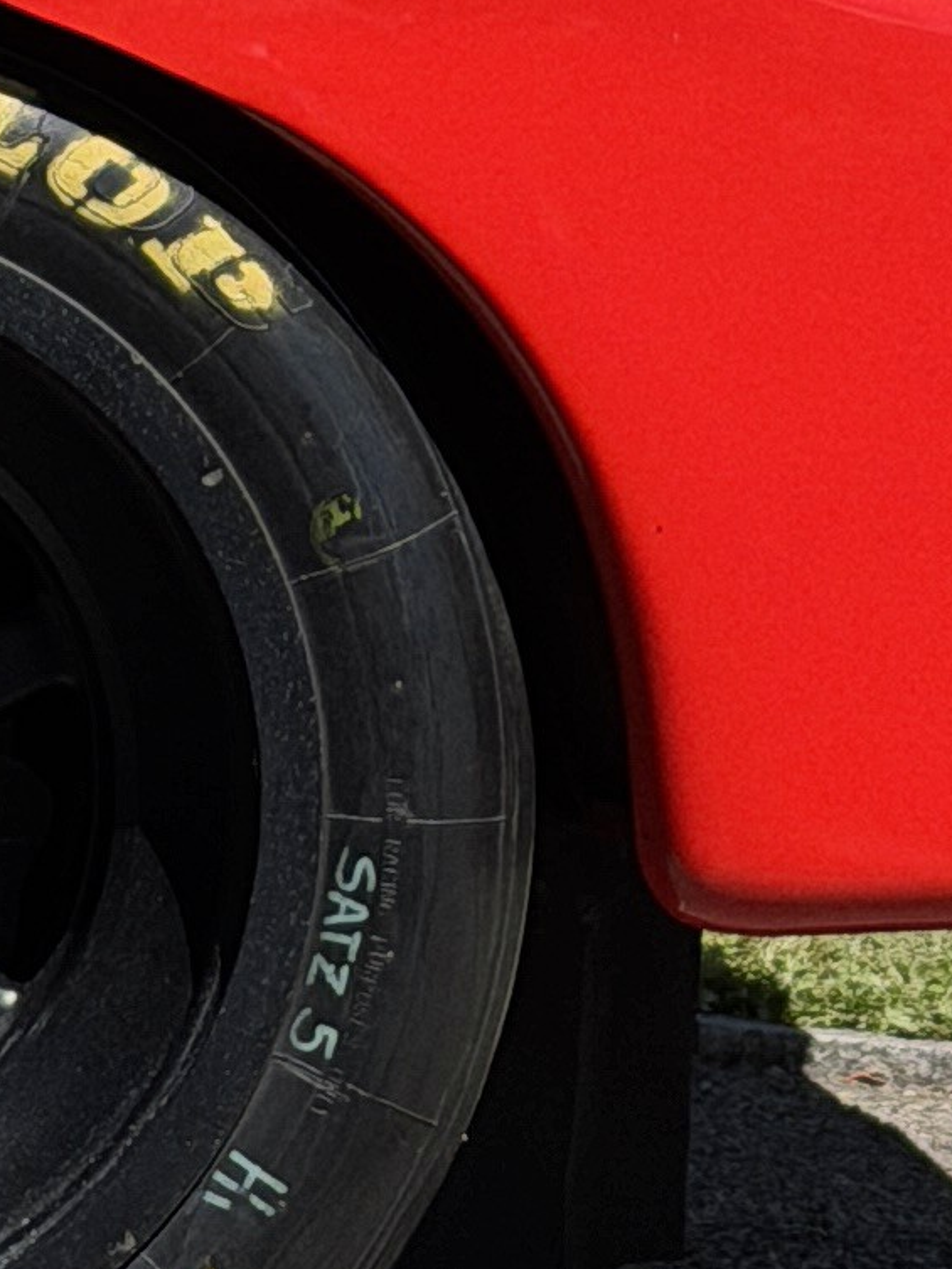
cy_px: -620
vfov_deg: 7.6
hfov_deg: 5.8
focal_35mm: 257
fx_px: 9421
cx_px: 209
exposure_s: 1/7874
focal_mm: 6.76
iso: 64
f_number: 1.78
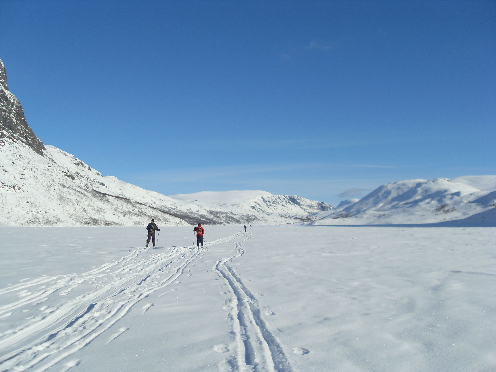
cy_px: 186
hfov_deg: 52.6
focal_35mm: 35
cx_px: 248
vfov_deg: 40.7
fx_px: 502
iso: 80
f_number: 7
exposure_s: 1/500
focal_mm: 6.3
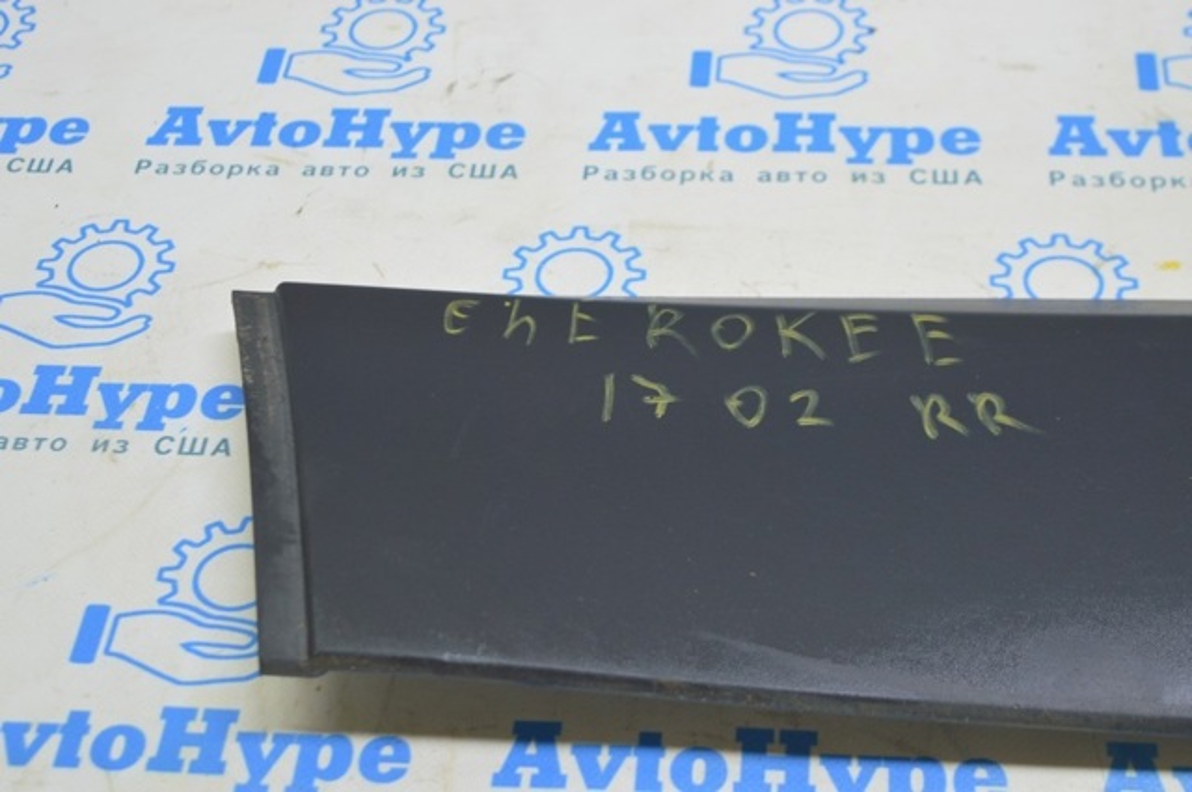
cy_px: 396
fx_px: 2282
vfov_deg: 19.7
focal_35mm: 69
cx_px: 596
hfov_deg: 29.3
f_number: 5.6
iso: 400
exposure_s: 1/20
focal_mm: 46
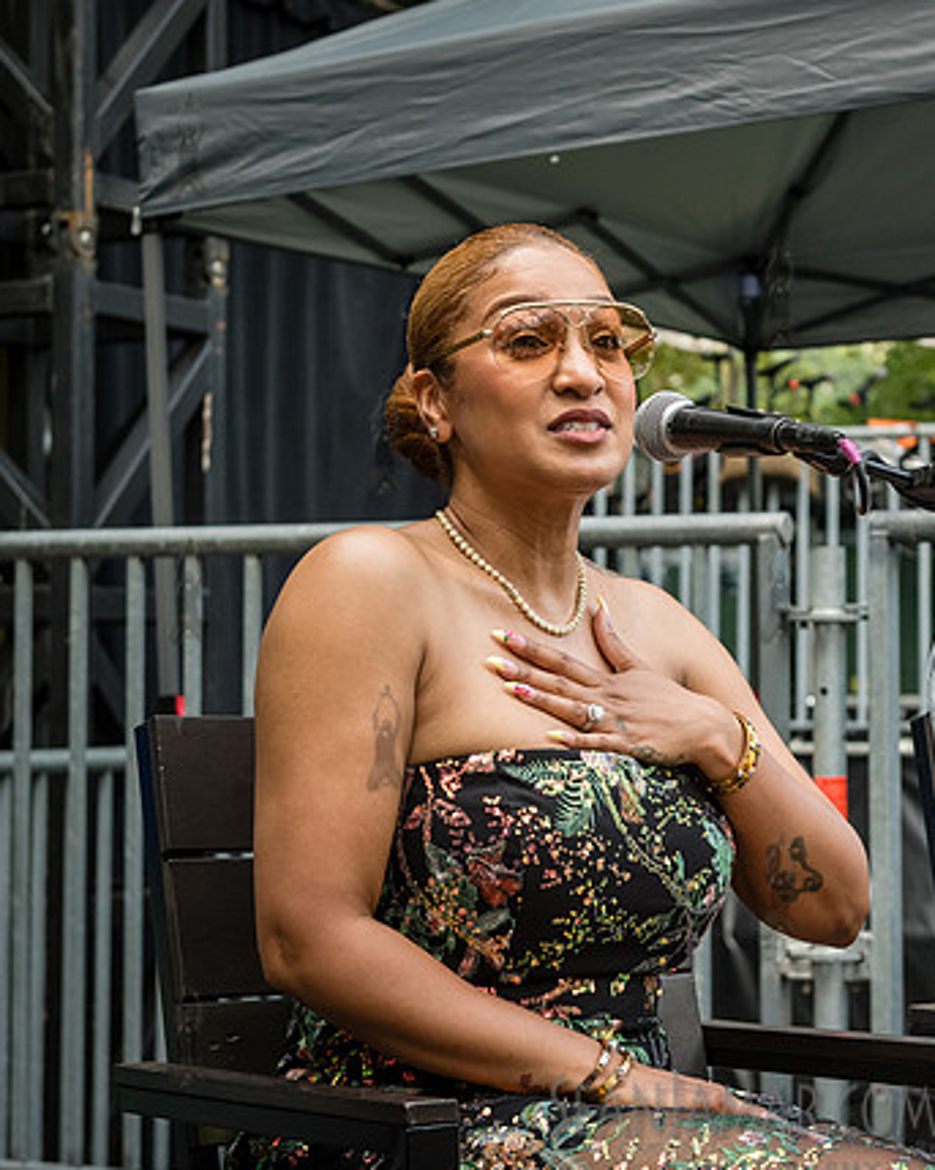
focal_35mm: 87
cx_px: 597
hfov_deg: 17.6
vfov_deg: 22.0
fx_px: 3010
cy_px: 533
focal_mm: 55
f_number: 4.5
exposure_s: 1/500
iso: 1000
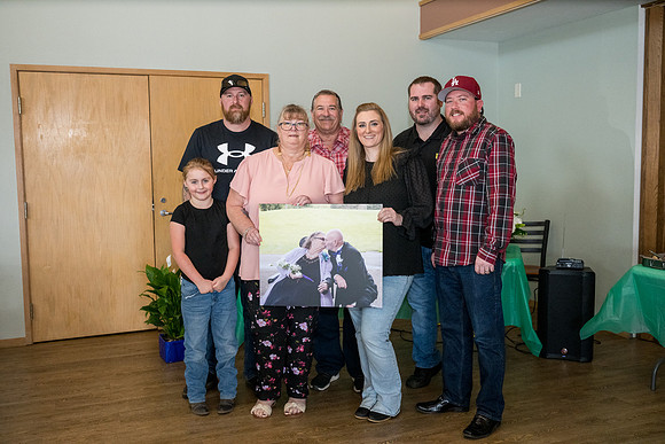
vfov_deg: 37.9
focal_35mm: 35
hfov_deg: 54.4
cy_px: 222
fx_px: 647
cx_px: 332
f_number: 6.3
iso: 3200
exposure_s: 1/250
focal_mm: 35
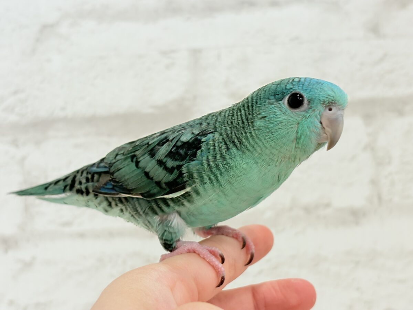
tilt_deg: +2.7
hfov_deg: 36.8
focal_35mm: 52
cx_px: 206
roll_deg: +4.5
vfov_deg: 28.0
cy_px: 155
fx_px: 620
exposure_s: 1/100
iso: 100
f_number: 1.6
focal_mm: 5.96
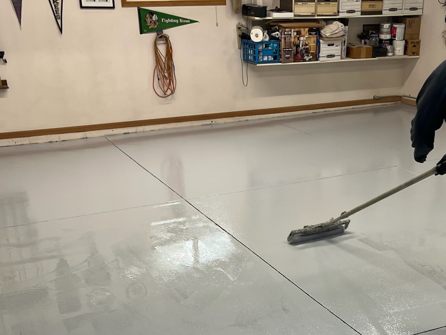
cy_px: 297
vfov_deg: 26.2
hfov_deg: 35.1
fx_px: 696
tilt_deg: -25.3
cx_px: 303
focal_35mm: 54
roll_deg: +1.0
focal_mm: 5.1
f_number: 1.6
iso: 50
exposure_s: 1/62
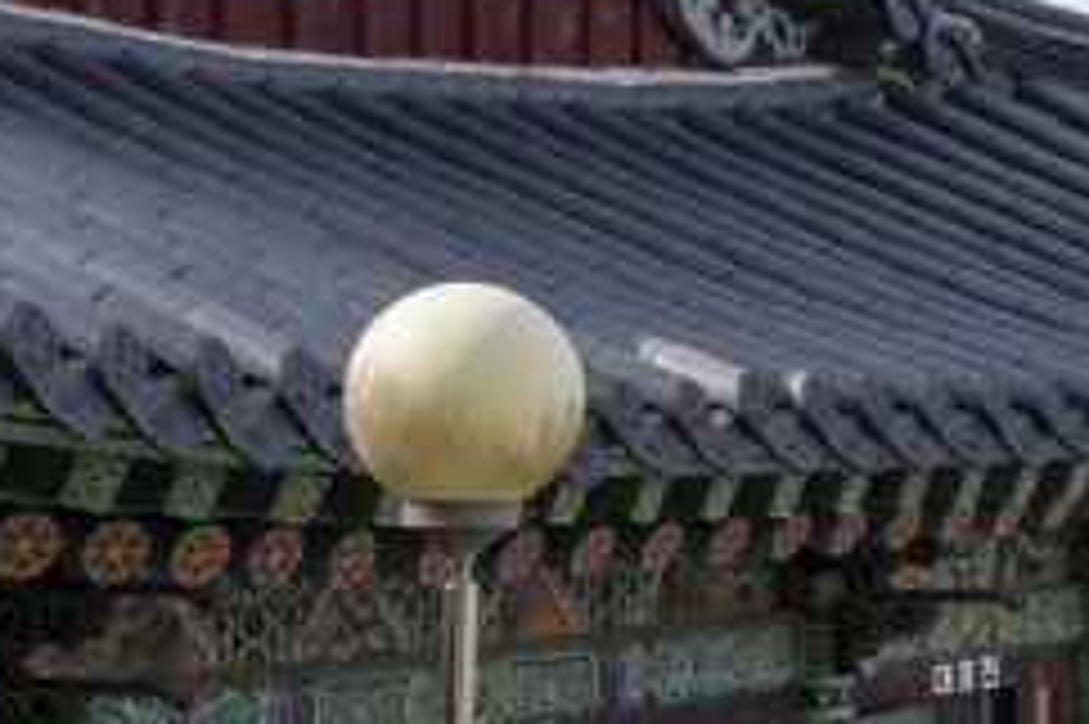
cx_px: 1526
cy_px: 398
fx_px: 3839
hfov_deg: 15.2
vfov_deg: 10.8
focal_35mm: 127
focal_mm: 30
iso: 100
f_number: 9
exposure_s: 1/125
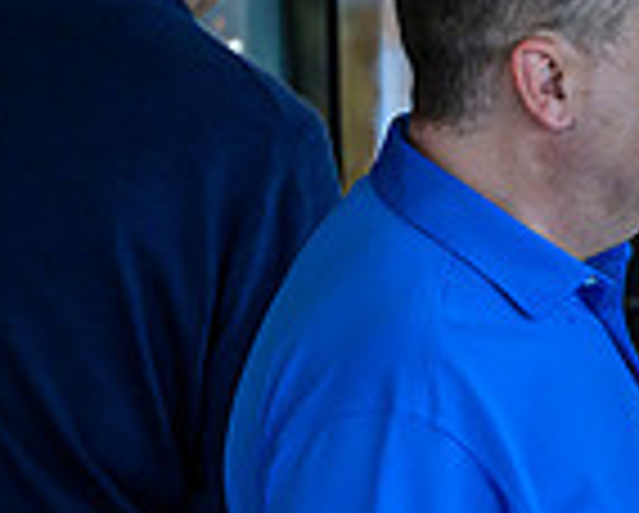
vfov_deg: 2.9
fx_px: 10132
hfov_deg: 3.6
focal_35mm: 535
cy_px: 403
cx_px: 1242
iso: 2000
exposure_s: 1/320
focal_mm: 140
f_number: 4
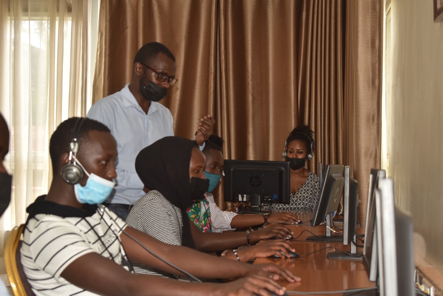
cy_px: 148
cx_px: 222
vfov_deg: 16.6
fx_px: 1015
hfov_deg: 24.6
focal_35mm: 82
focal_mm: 55
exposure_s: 1/60
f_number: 5.6
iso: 160
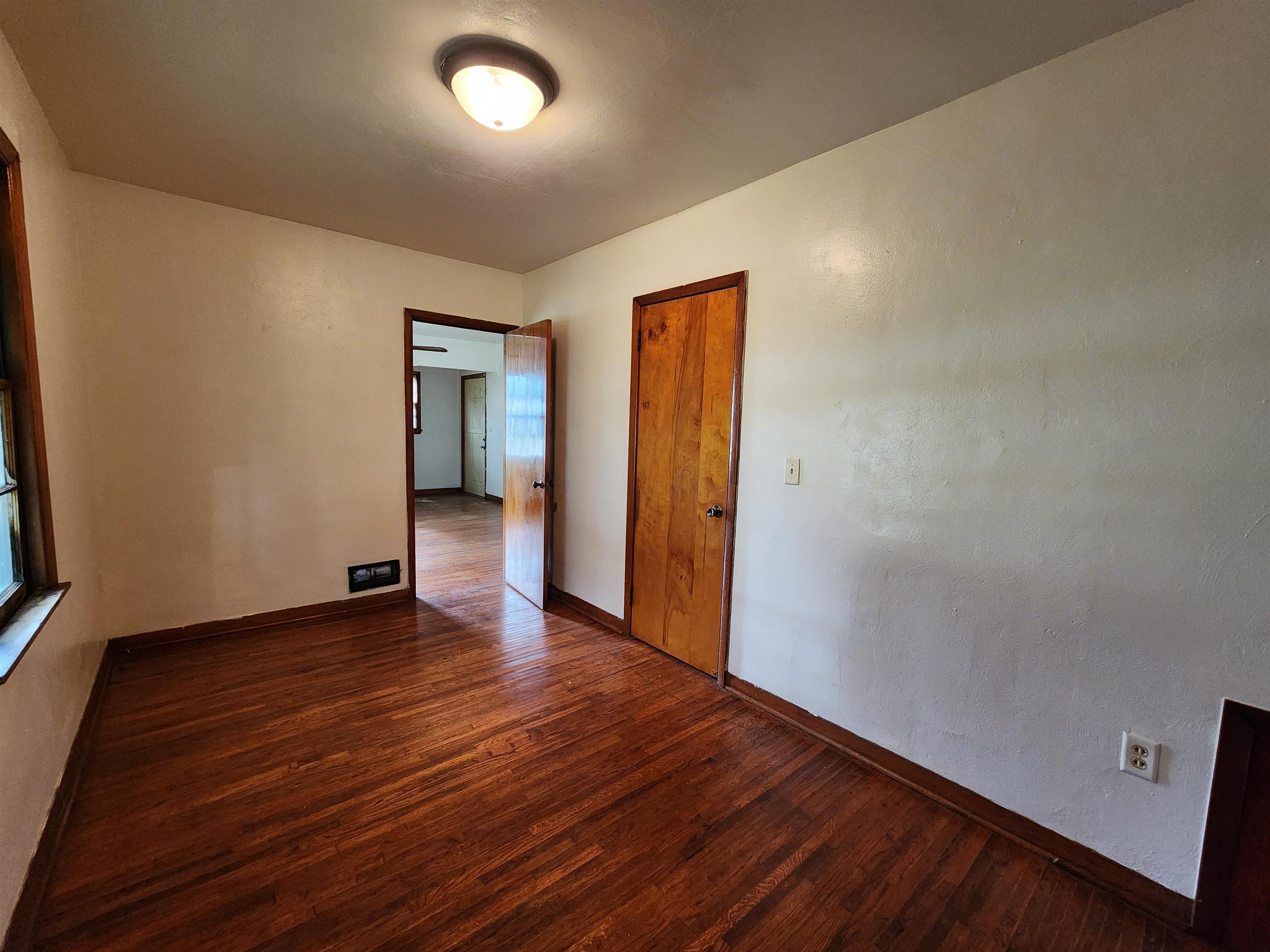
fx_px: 477
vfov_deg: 89.9
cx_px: 635
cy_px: 476
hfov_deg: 106.2
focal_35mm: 13
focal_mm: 2.2
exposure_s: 1/30
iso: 640
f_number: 2.2
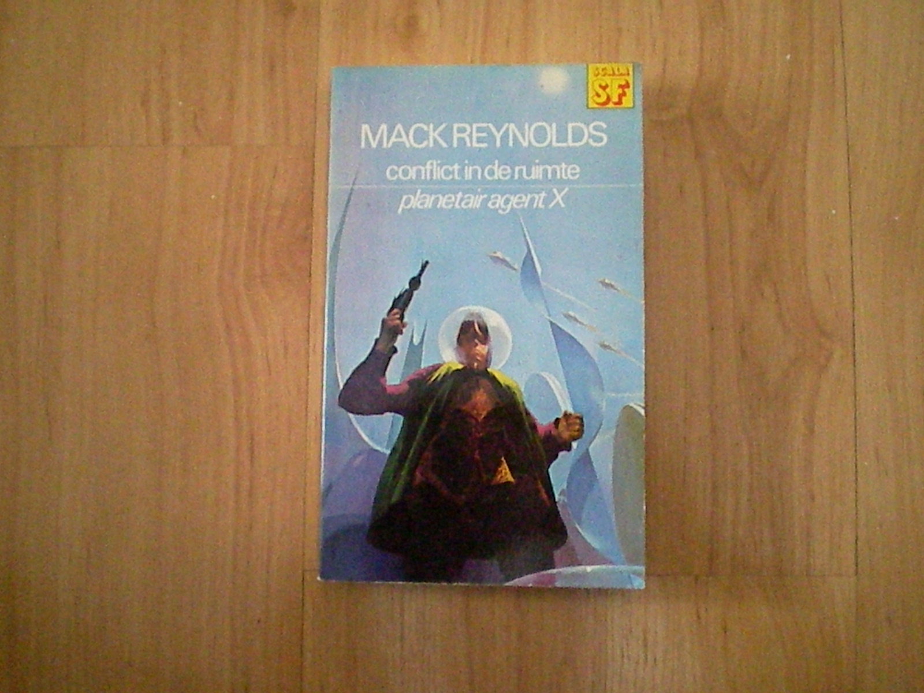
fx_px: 1014
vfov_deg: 37.7
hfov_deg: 49.0
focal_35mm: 38
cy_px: 346
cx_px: 462
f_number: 3.1
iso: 1800
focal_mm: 6.3
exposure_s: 1/88.6
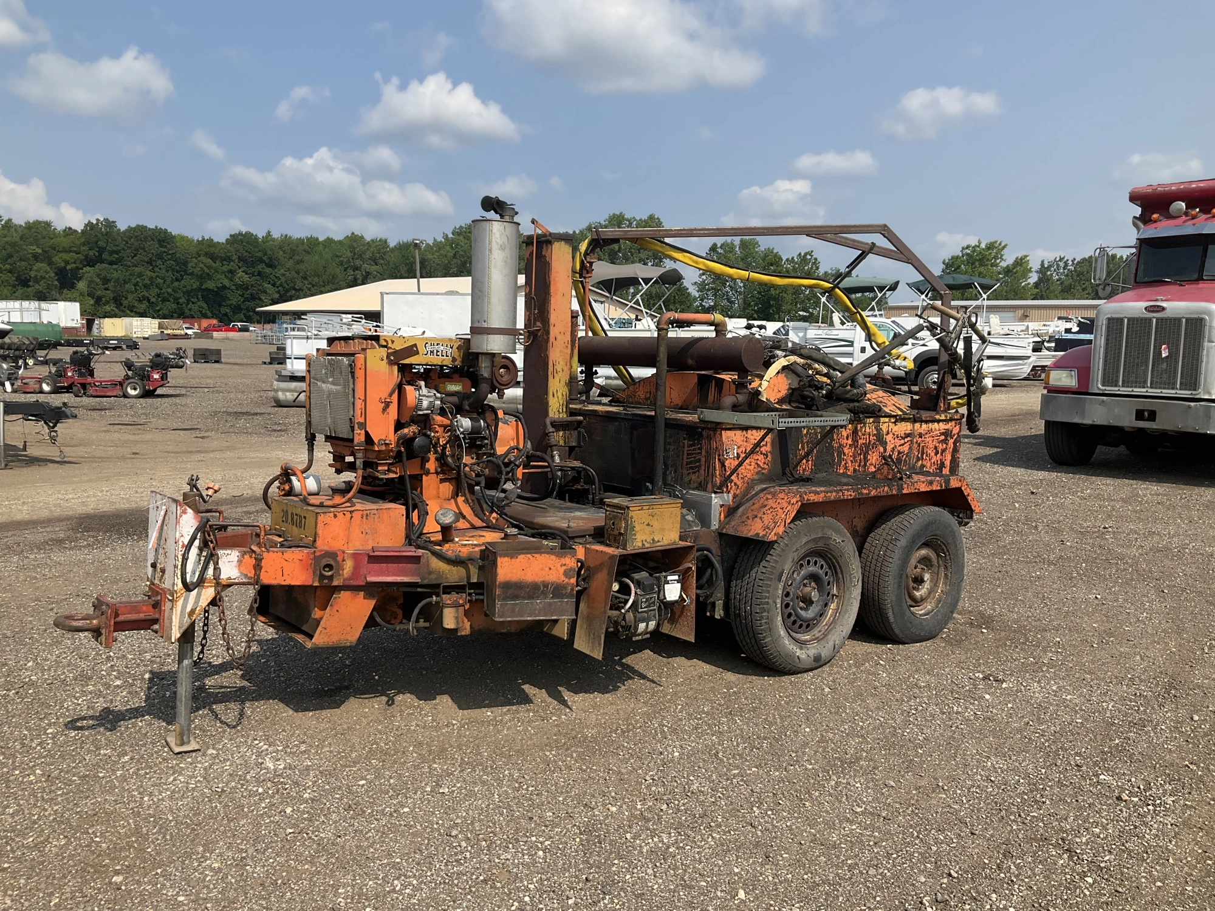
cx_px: 608
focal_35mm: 29
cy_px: 456
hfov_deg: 61.7
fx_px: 1018
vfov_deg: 48.2
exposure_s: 1/1848
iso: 25
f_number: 1.8
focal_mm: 3
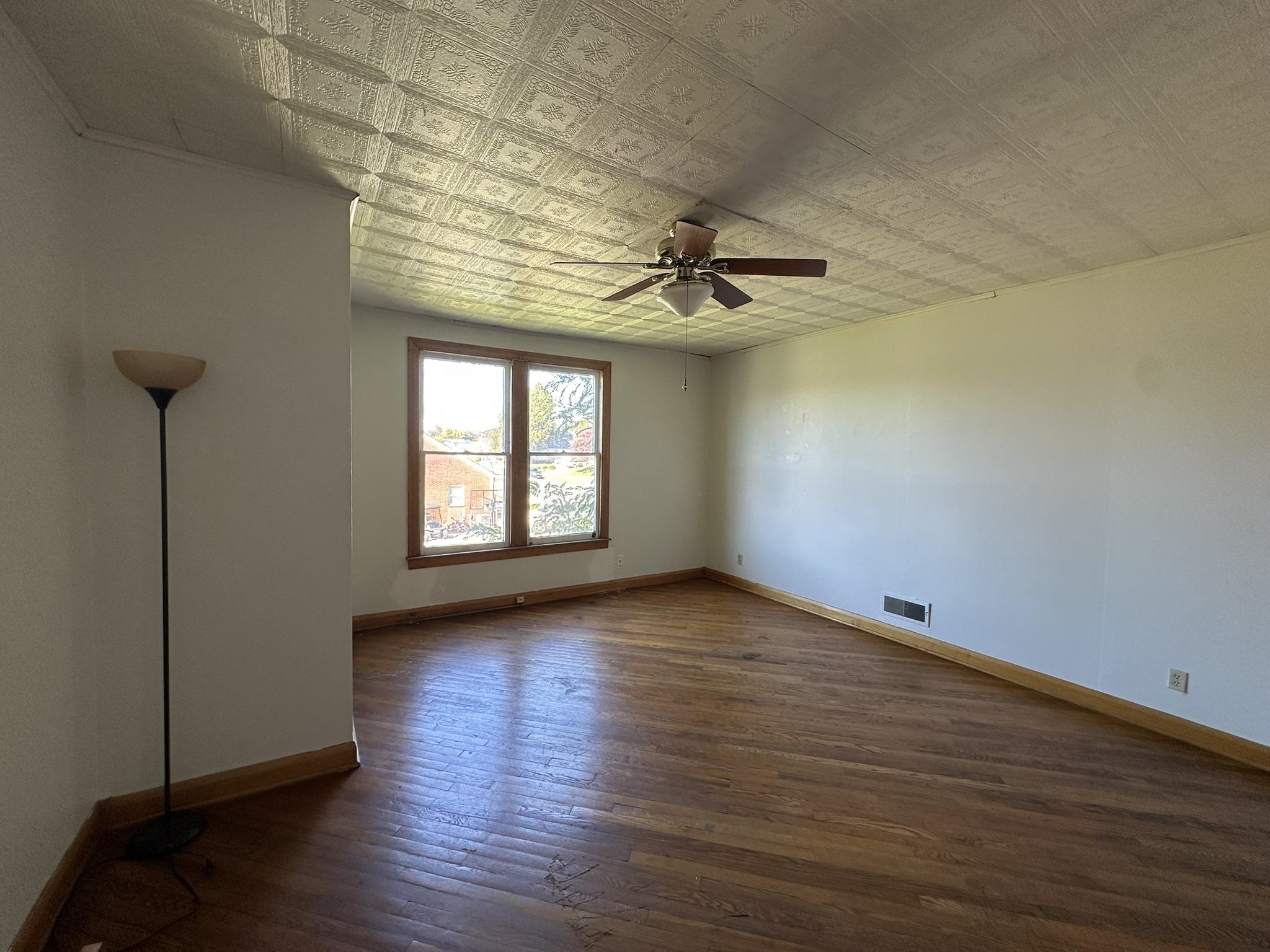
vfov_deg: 85.7
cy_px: 476
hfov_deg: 102.1
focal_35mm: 14
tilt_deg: -2.1
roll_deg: -1.4
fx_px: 514
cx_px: 635
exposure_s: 1/99
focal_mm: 2.22
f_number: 2.2
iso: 80
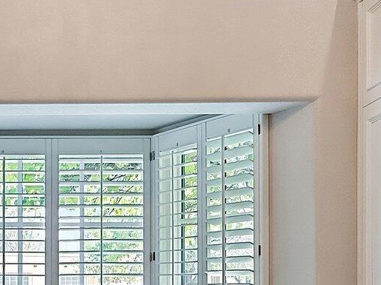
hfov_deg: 27.2
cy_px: 286
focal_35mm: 69
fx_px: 759
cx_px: 39
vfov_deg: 20.6
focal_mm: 18
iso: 3200
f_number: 8
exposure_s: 1/100
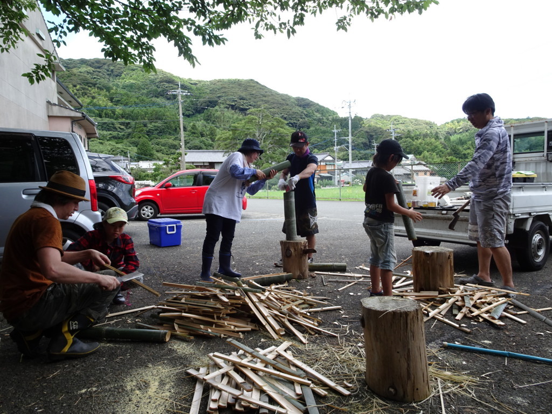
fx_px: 383
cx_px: 276
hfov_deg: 71.6
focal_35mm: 24
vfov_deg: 56.8
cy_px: 207
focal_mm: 4.1
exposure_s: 1/200
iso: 80
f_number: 3.5
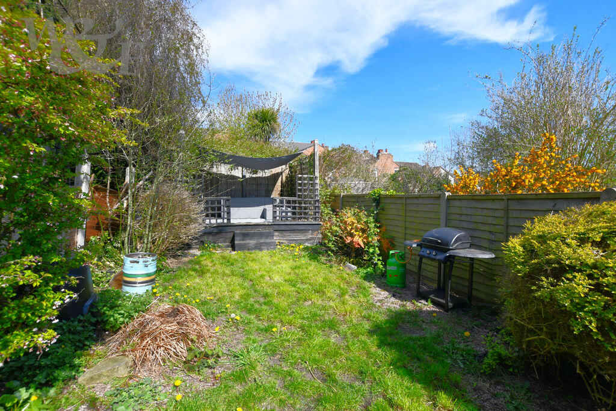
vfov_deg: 77.3
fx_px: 257
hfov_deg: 100.4
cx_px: 308
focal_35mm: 15
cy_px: 206
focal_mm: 10
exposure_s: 1/250
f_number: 8
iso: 140
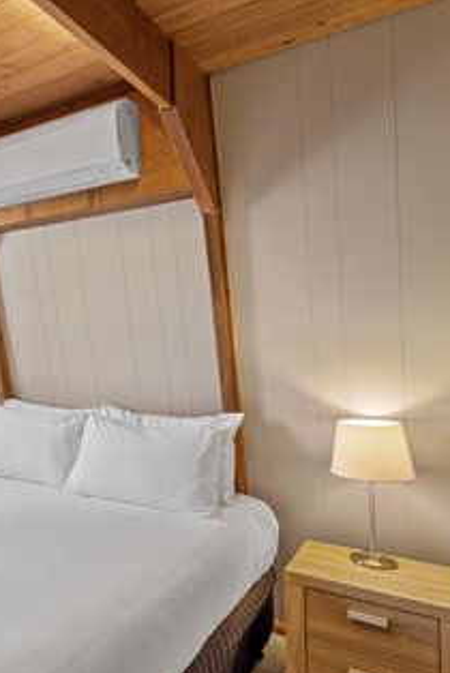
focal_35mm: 29
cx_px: -13
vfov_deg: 63.6
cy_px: 341
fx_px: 543
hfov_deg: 39.1
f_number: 9
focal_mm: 19
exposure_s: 1/4
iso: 400
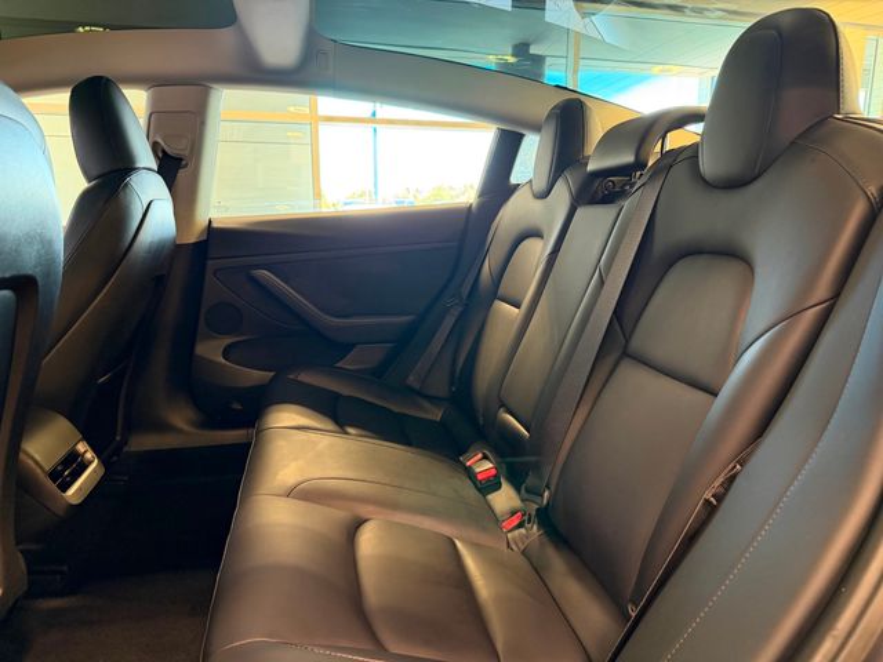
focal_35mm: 24
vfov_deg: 56.8
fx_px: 612
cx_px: 442
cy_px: 331
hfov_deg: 71.6
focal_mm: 6.76
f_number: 1.78
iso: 500
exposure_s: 1/60
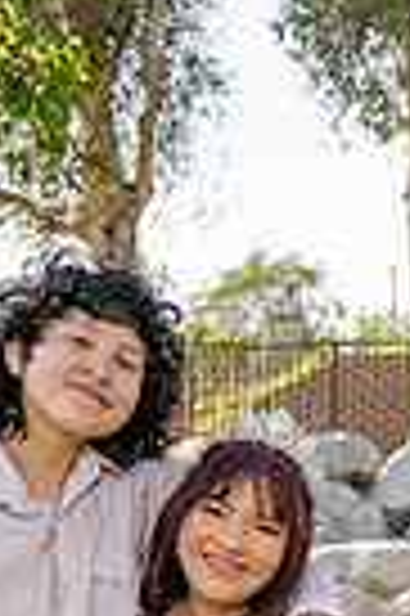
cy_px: 989
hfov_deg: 9.9
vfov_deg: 13.8
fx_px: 2363
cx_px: 36
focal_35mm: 138
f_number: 5.6
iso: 200
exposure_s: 1/250
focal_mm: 28
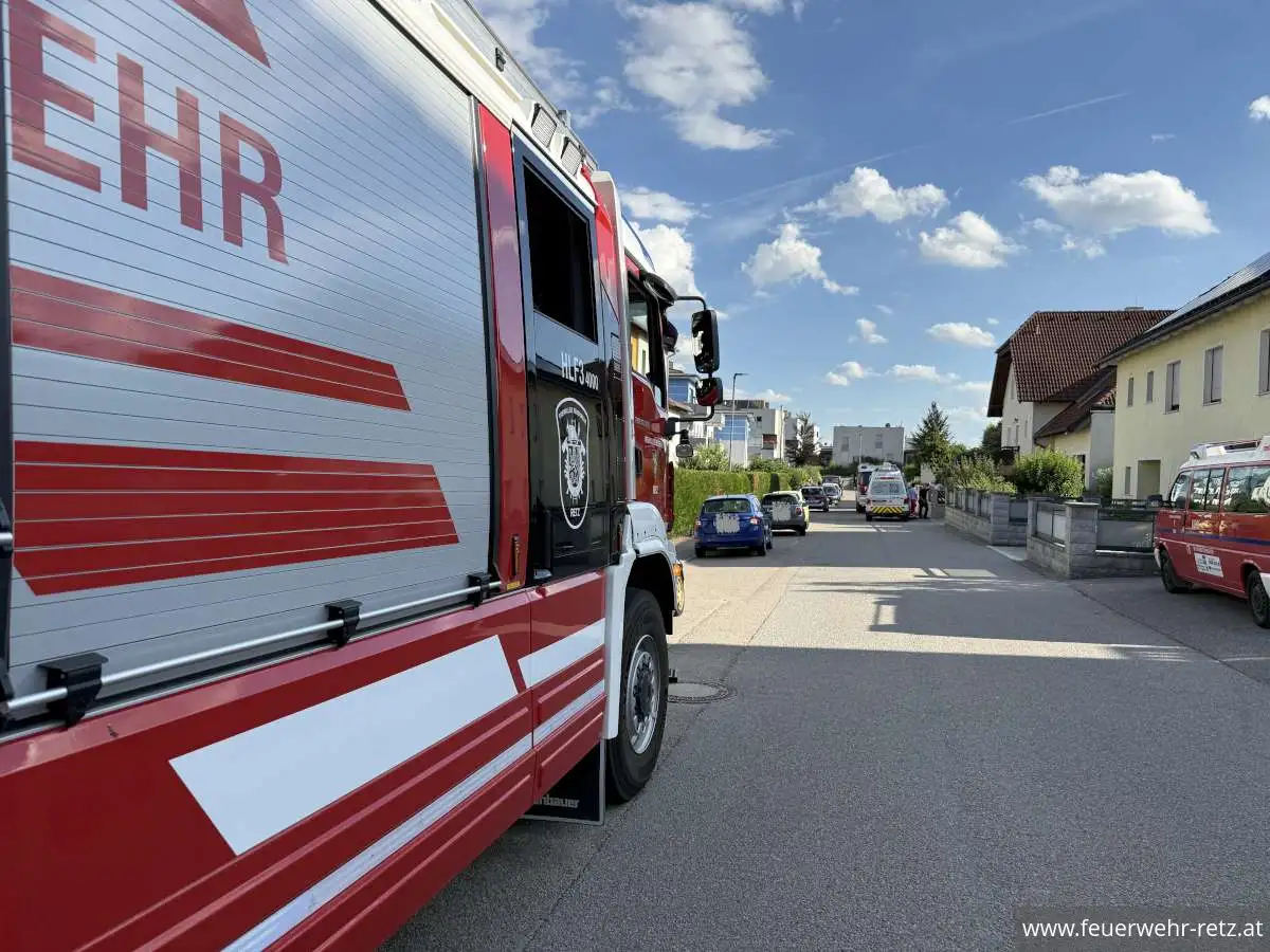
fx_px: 881
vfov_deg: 56.8
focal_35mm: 24
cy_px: 476
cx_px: 635
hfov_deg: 71.6
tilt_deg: -1.0
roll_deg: -2.3
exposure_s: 1/2907
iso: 80
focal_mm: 6.76
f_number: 1.78
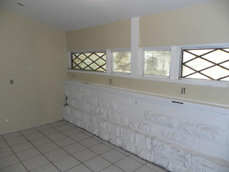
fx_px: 172
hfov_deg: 67.3
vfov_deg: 53.1
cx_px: 114
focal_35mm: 26
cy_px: 86
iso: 200
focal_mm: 4.6
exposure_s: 1/30
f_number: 2.8
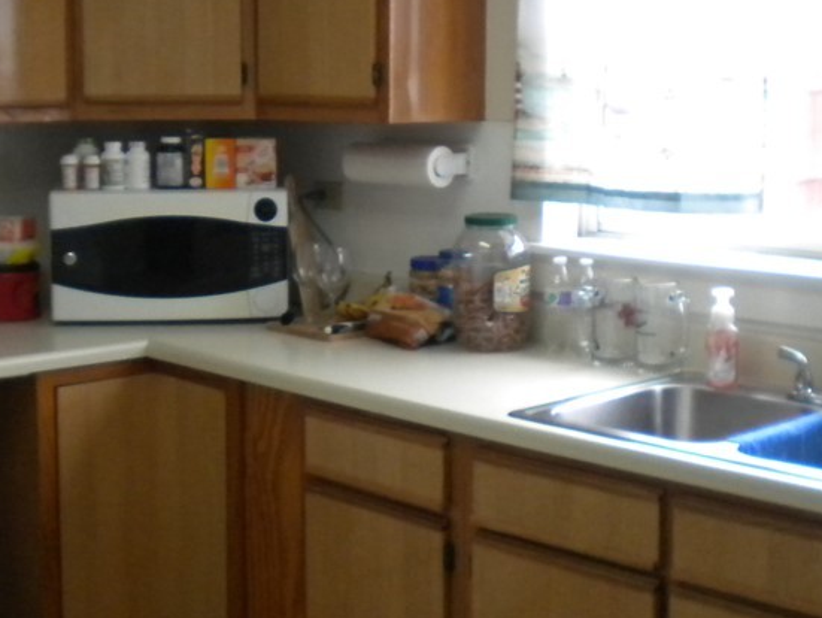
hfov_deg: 29.7
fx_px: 1545
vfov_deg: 22.6
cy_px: 267
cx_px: 310
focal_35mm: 65
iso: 400
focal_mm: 6.3
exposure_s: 1/134
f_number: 3.1
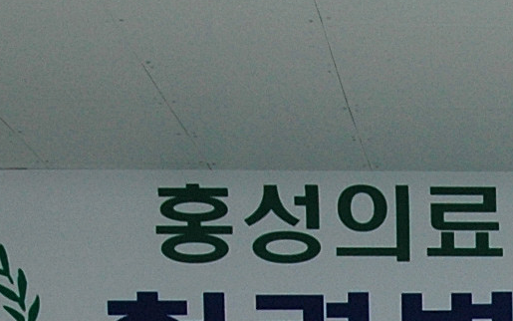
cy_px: 863
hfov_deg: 9.6
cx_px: 678
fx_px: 2992
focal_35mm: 214
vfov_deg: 5.8
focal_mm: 24
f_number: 4
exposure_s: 1/125
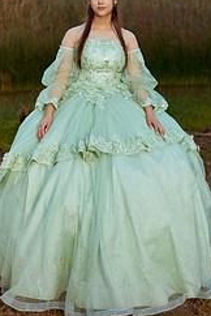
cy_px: 91
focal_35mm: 65
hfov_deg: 21.0
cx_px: 87
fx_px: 570
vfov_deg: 30.6
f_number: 1.8
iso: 50
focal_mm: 35
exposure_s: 1/800
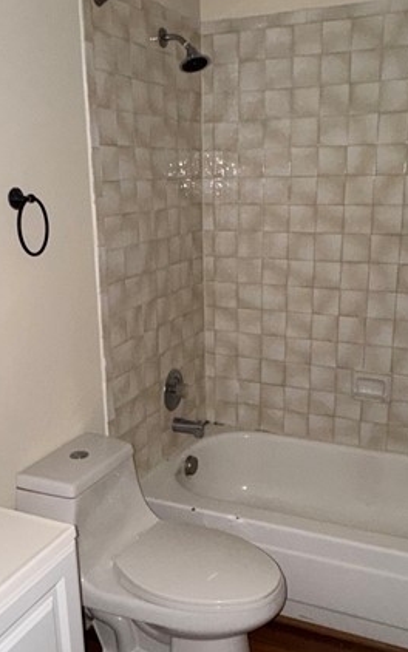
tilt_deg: -14.6
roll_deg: +1.6
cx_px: 193
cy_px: 346
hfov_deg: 35.3
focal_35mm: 36
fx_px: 640
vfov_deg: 54.0
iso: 160
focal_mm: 2.22
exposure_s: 1/26
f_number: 2.2
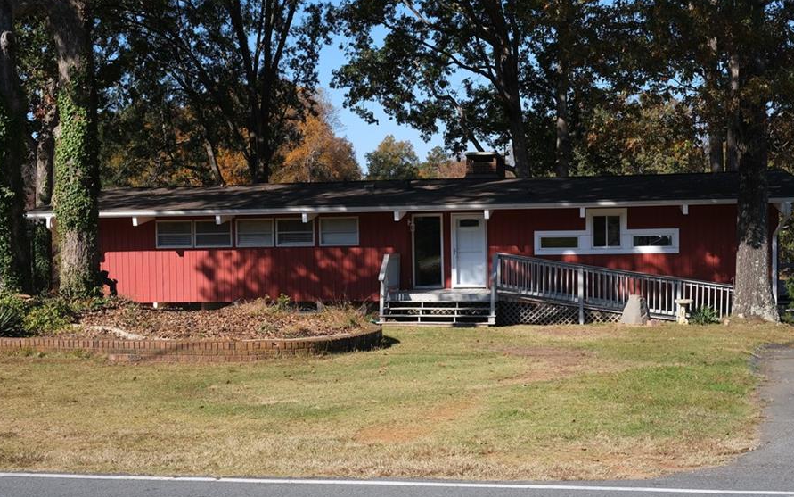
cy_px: 270
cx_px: 404
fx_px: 1039
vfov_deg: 26.9
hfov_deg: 41.8
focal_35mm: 48
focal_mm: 27
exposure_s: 1/320
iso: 160
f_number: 6.4
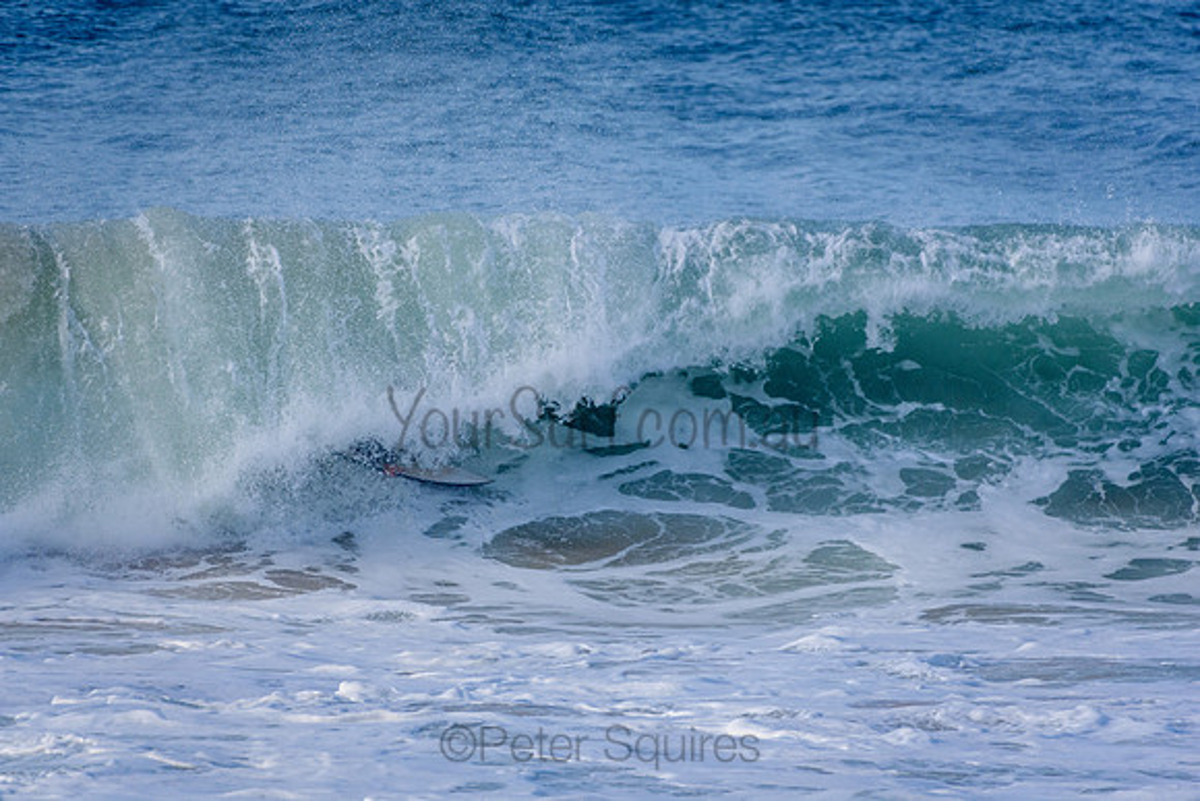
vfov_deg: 1.8
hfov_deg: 2.7
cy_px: 400
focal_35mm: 750
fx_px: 25005
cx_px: 600
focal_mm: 500
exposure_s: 1/2000
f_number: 5.6
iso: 360
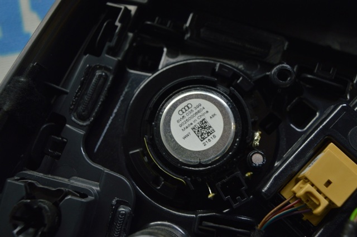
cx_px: 178
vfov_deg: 31.8
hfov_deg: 46.5
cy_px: 118
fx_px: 416
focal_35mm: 42
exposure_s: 1/40
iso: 400
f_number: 5.6
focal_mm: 28
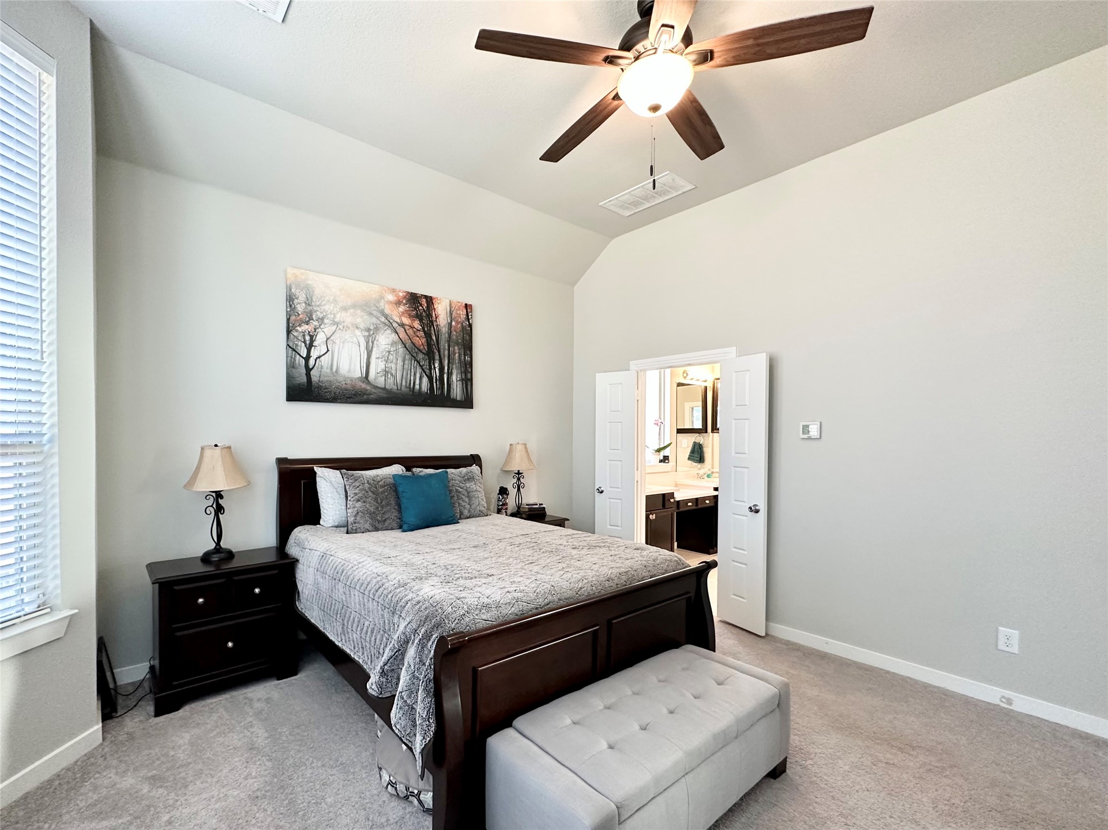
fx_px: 448
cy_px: 415
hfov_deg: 102.1
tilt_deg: -3.1
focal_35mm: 14
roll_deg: +0.0
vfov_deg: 85.7
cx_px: 554
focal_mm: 2.22
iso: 250
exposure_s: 1/60
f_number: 2.2
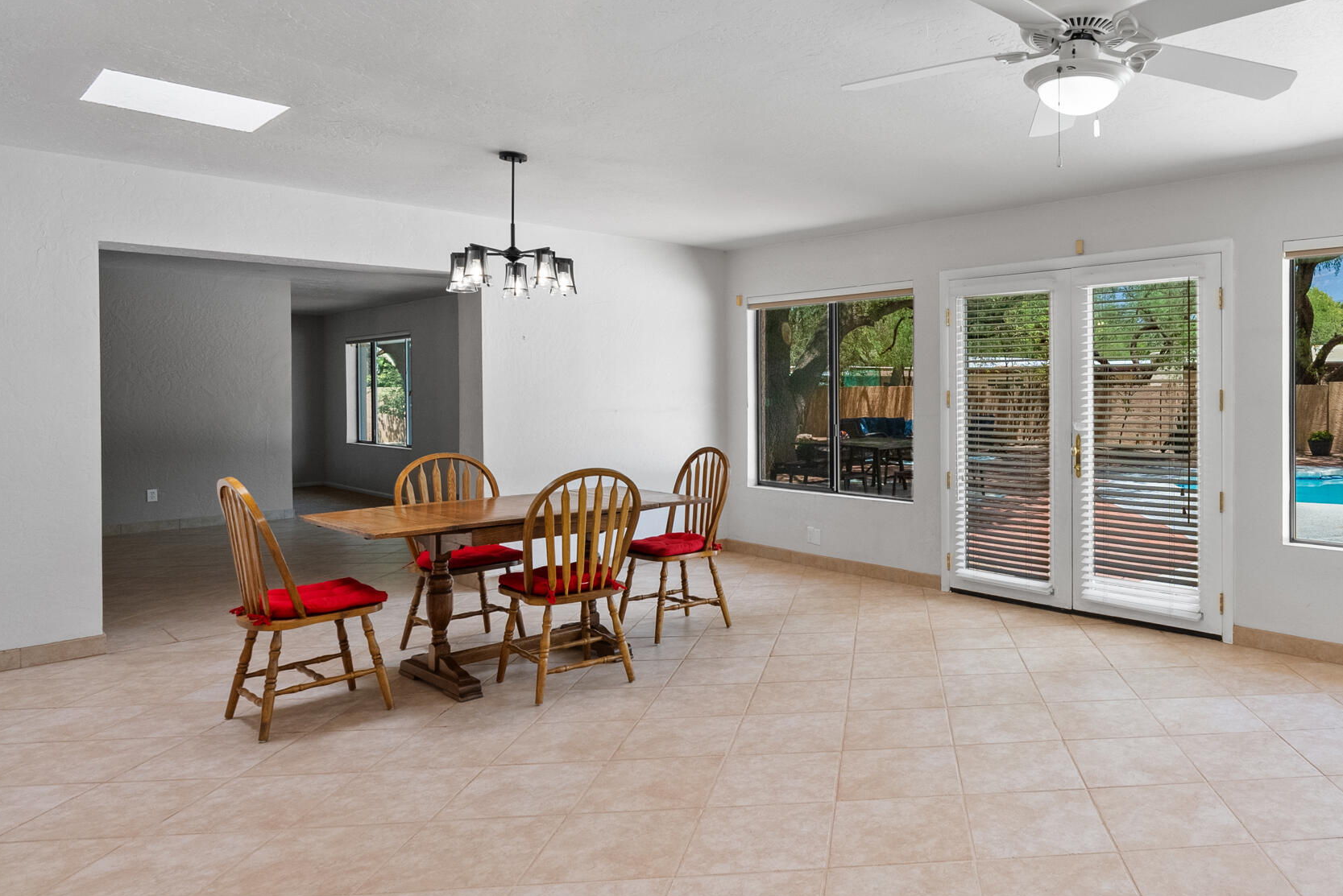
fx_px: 896
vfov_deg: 53.0
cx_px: 983
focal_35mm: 24
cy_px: 393
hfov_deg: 69.6
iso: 400
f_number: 8
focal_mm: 16
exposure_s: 1/10
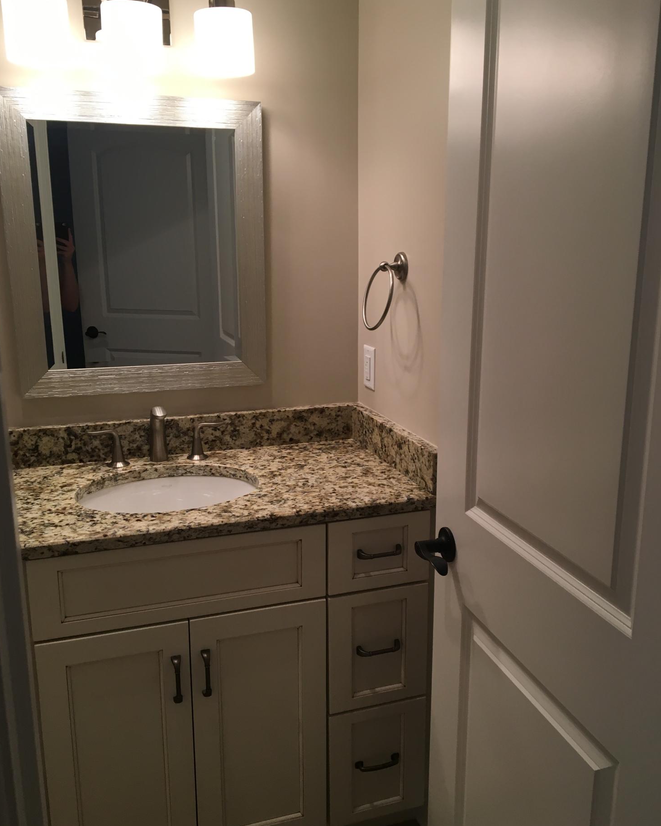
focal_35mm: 31
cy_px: 415
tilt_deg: -12.3
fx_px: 758
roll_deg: -1.2
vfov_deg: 57.2
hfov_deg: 47.1
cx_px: 334
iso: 50
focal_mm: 4.15
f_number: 2.2
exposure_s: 1/30
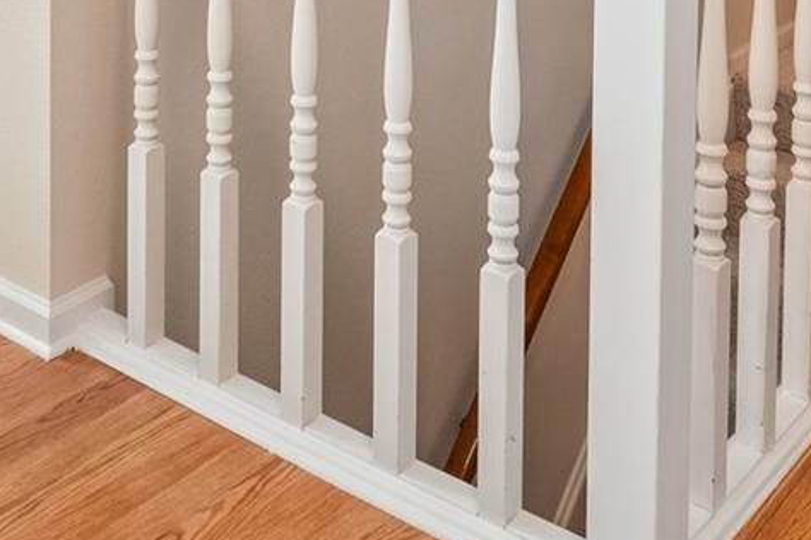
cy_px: -328
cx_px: 298
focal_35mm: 56
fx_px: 1254
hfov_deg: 35.6
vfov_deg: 20.0
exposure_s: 1/30
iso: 200
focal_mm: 11
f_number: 8
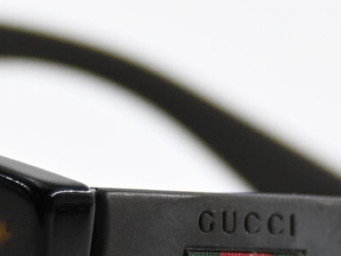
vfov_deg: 2.3
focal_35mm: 637
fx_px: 6279
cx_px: 93
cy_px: 243
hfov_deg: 3.1
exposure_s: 1/400
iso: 400
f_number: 4.8
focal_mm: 68
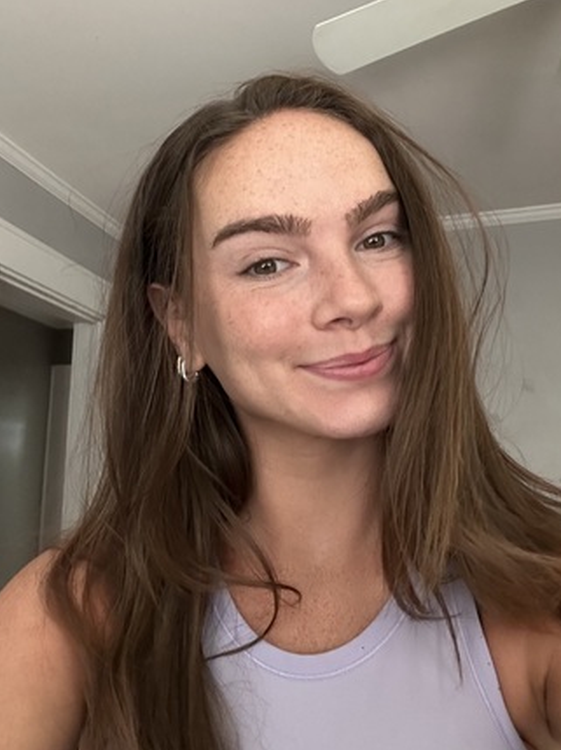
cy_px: 322
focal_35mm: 35
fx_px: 757
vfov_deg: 52.5
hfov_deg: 40.6
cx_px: 300
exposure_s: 1/40
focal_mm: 2.69
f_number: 1.9
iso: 320
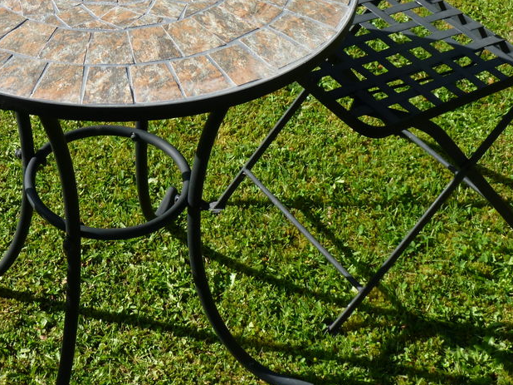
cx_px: 113
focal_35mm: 68
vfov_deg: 21.4
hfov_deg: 28.1
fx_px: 1007
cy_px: 101
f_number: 4.5
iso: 80
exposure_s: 1/250
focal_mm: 7.4
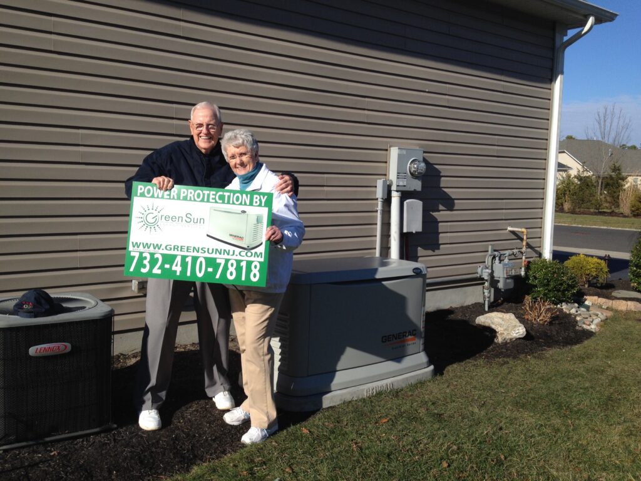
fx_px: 648
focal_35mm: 35
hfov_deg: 52.6
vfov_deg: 40.7
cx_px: 320
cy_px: 240
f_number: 2.4
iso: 50
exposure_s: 1/2045
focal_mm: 4.28
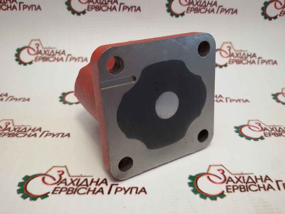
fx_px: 255
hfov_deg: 58.4
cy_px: 107
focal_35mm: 31
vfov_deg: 45.4
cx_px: 142
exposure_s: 1/100
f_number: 2.4
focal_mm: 2.93
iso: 50
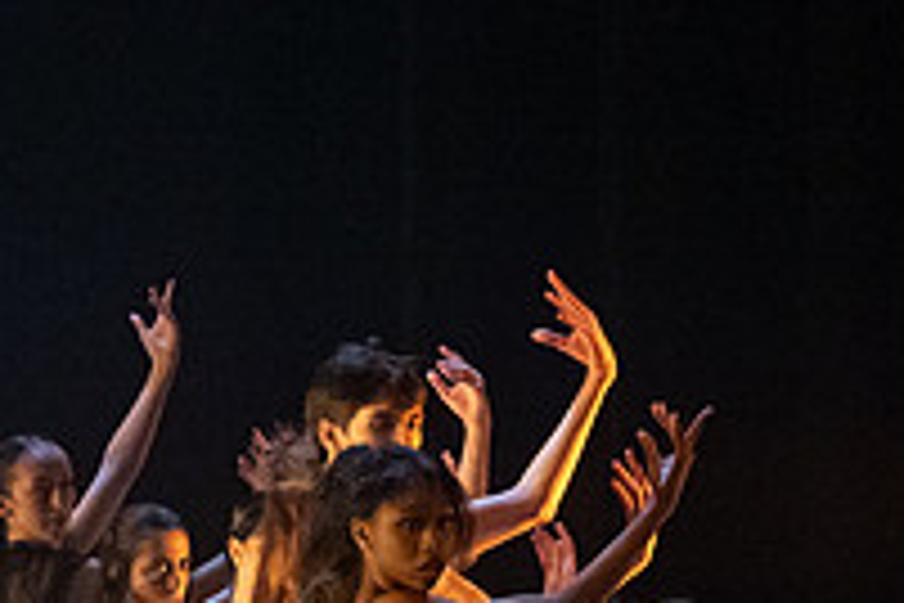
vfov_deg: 4.5
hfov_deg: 6.8
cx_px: 388
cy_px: 764
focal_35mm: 301
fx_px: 7558
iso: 4000
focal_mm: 71
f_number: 3.2
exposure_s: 1/500
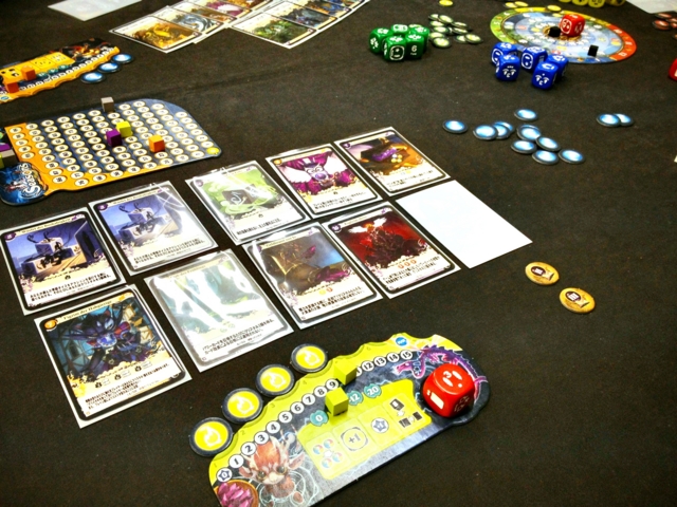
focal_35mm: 35
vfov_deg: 40.7
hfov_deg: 52.6
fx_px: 685
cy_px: 254
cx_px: 338
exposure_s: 1/60
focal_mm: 4.28
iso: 64
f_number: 2.4
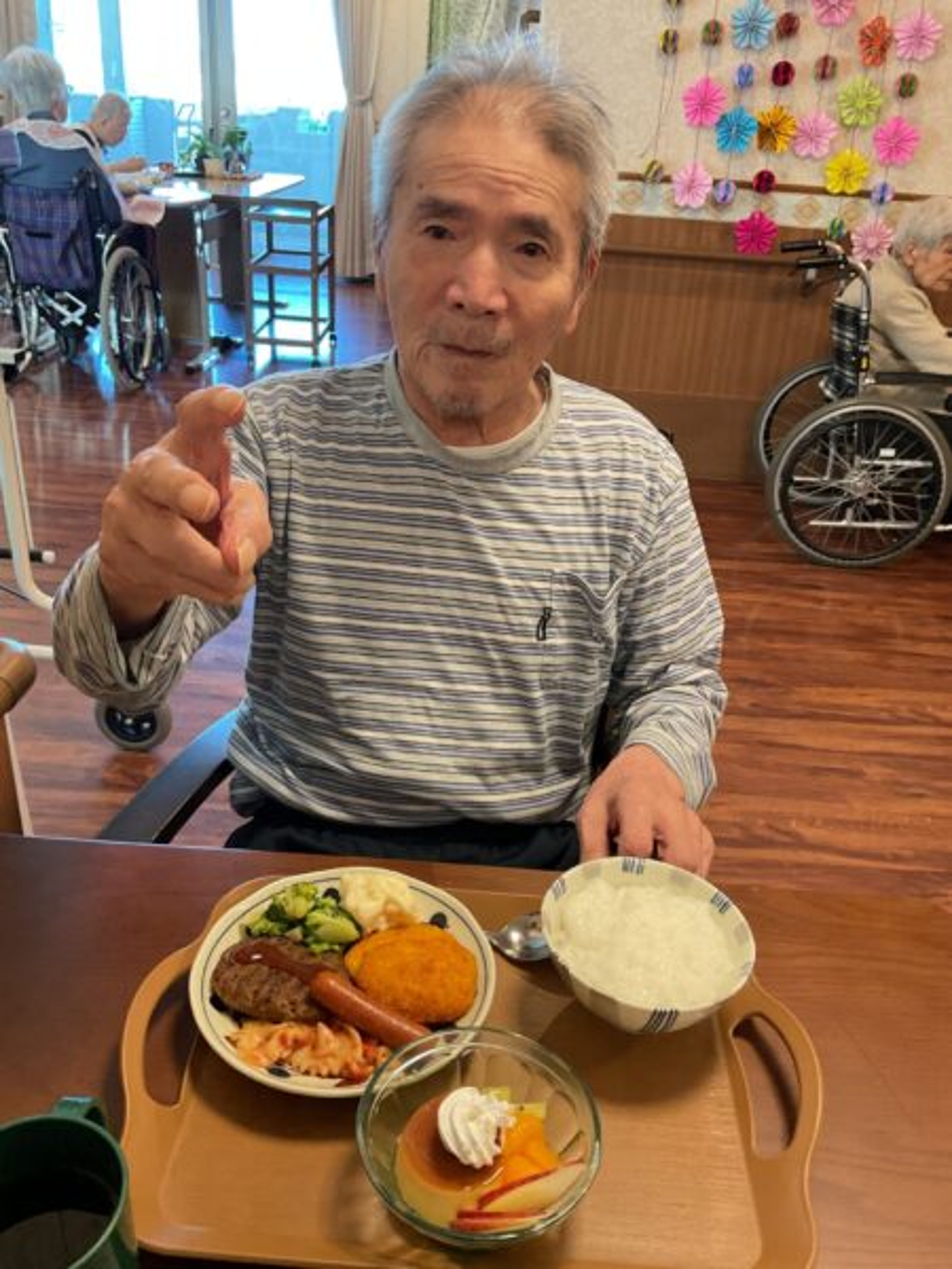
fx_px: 1063
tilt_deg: -29.0
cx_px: 476
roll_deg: -3.0
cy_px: 634
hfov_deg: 48.2
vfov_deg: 61.7
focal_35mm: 29
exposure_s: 1/60
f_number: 1.8
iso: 160
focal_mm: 3
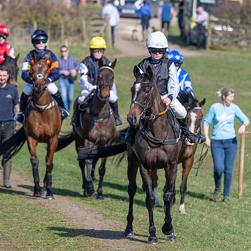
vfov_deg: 4.3
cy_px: 120
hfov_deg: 4.3
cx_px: 129
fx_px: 3331
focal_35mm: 406
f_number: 5
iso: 200
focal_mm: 185
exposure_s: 1/1250
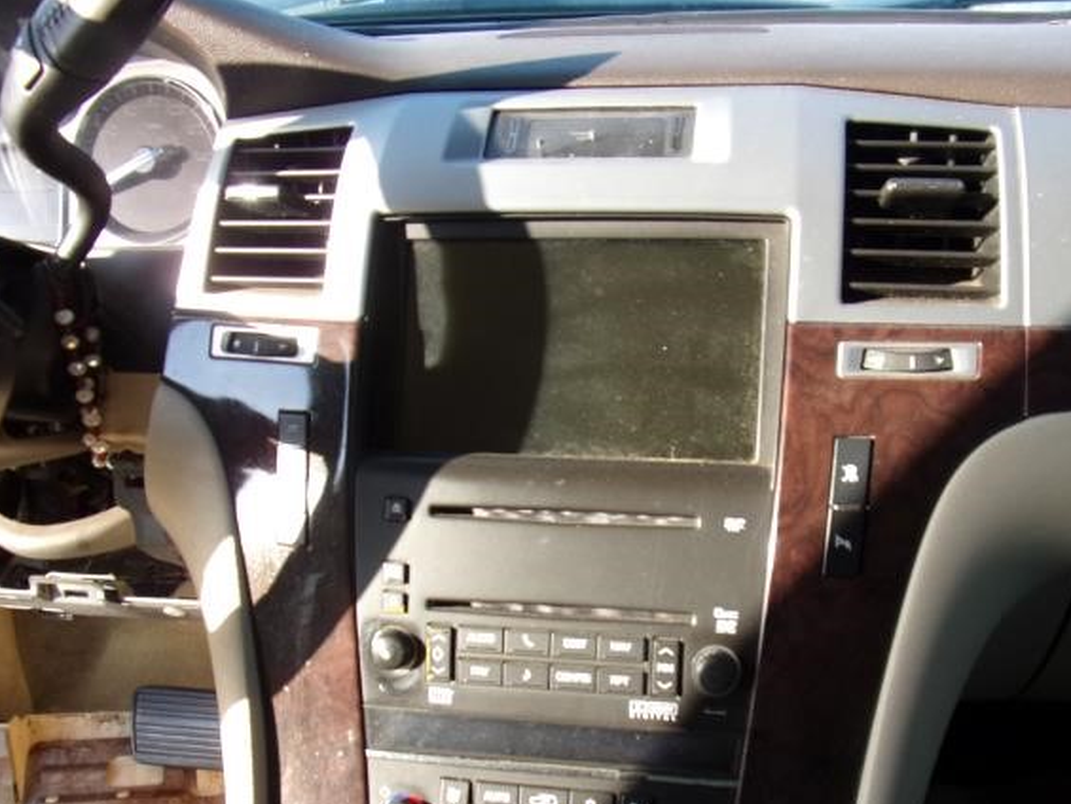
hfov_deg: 53.5
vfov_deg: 41.3
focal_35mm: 34
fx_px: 1052
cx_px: 652
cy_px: 535
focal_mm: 4.3
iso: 80
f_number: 3.3
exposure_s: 1/120
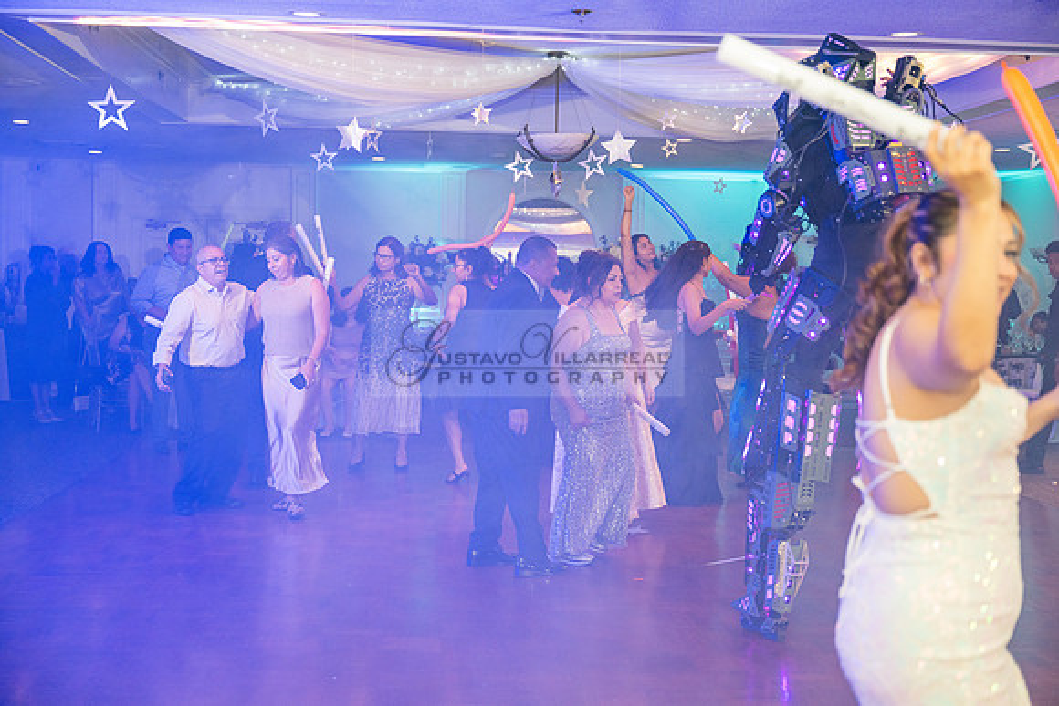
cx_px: 530
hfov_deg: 41.9
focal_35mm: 47
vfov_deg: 28.7
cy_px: 353
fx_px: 1383
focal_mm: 47
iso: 1250
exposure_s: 1/200
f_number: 2.8
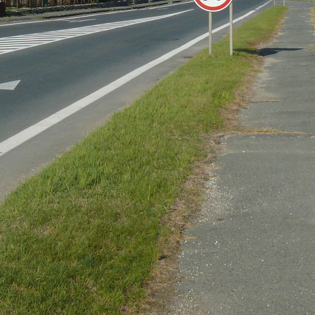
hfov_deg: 17.9
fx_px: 999
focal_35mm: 97
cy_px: -51
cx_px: 133
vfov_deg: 17.2
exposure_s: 1/500
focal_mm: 7.4
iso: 100
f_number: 6.3
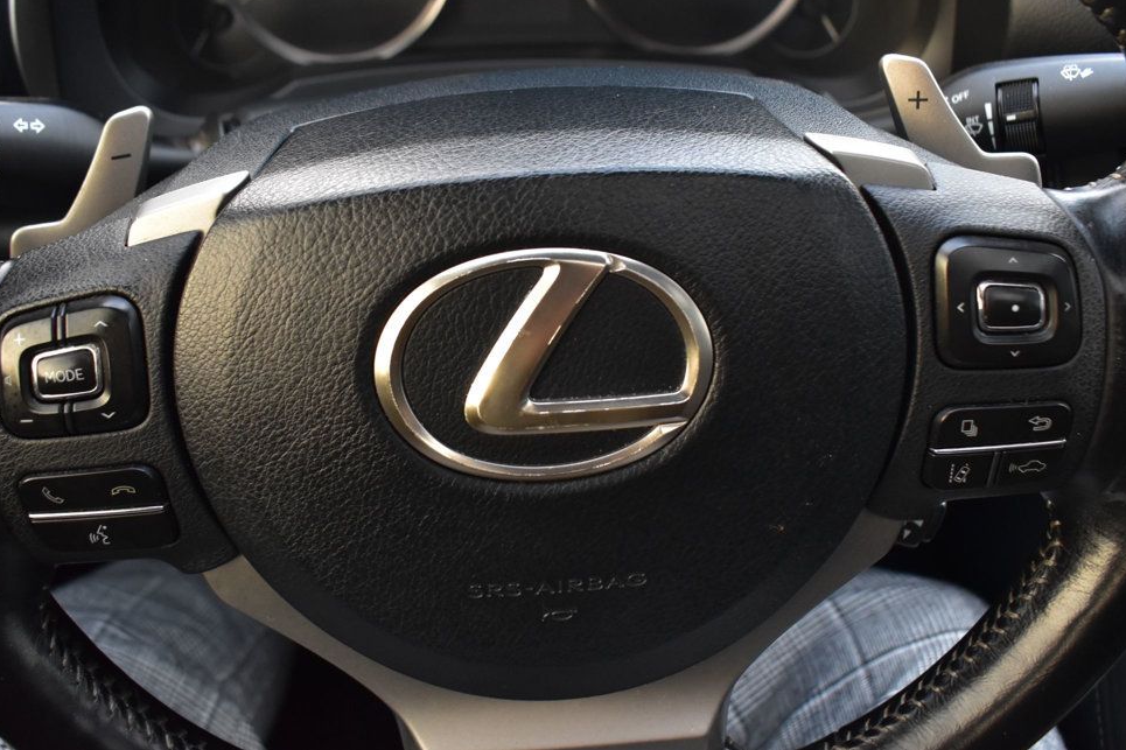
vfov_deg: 37.8
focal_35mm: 35
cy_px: 353
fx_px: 1094
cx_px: 534
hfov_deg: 54.4
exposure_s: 1/15
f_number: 5.6
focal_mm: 22
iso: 1600
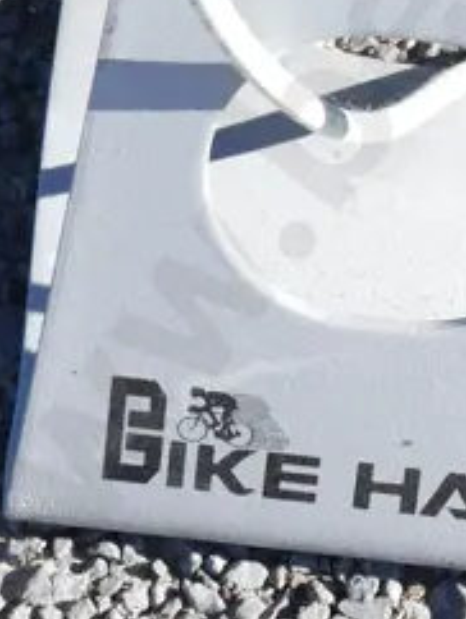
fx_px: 3333
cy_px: -384
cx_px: 713
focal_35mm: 186
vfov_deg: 10.2
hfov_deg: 7.8
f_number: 7.1
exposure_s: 1/200
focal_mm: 22
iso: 200
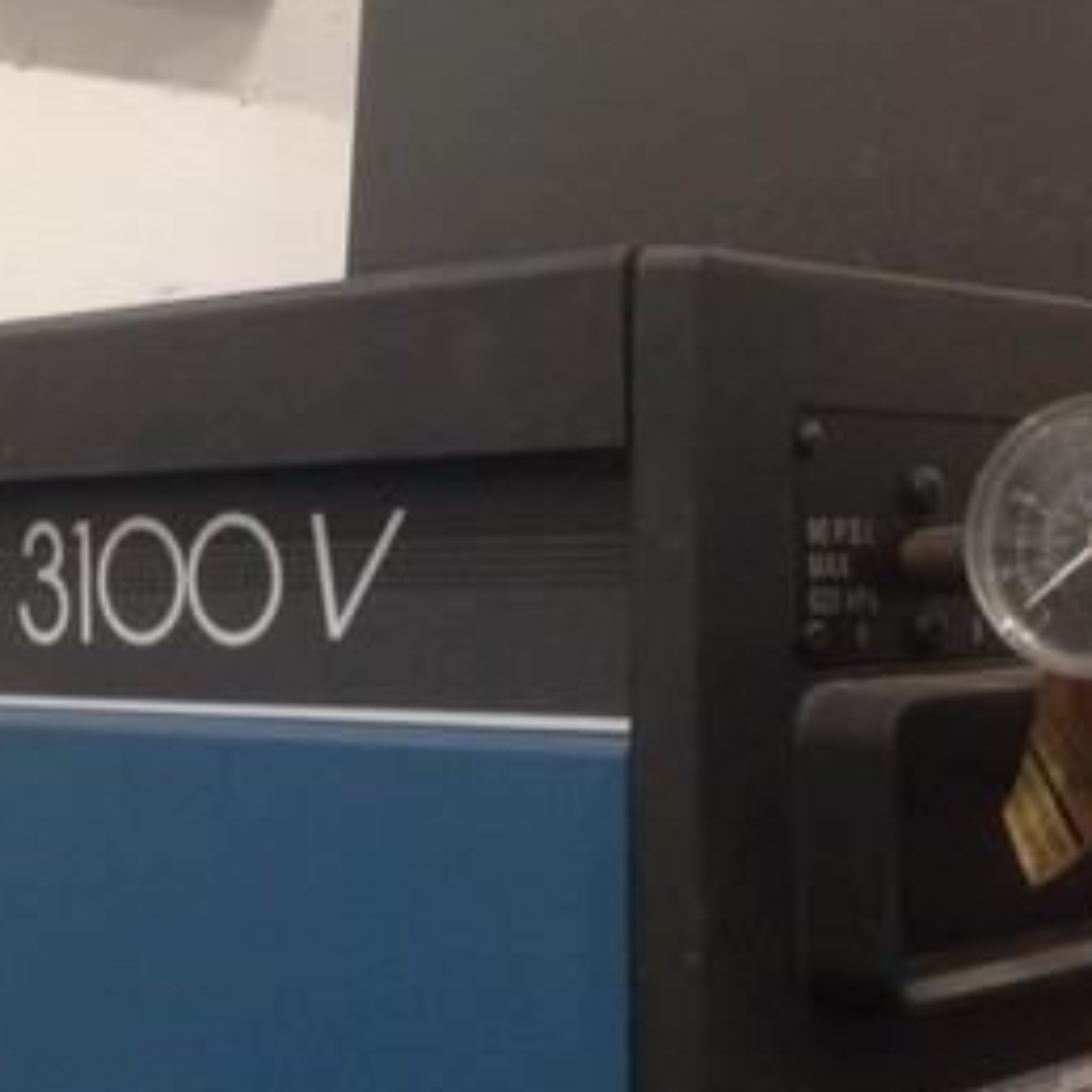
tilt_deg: -0.6
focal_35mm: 72
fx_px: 2570
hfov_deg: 23.7
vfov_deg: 24.0
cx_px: 274
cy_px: 582
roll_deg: +1.5
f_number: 2.4
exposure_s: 1/20
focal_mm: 4.12
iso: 200
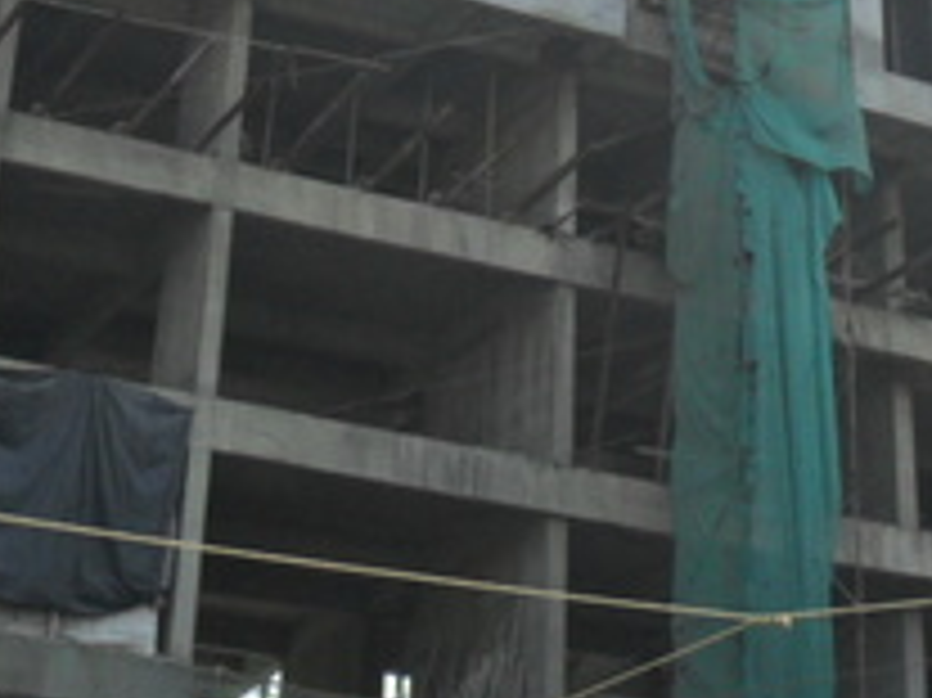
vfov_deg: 14.2
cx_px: 554
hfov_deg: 19.8
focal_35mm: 99
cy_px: -252
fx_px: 2664
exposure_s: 1/750
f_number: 3.7
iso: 100
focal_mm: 5.7
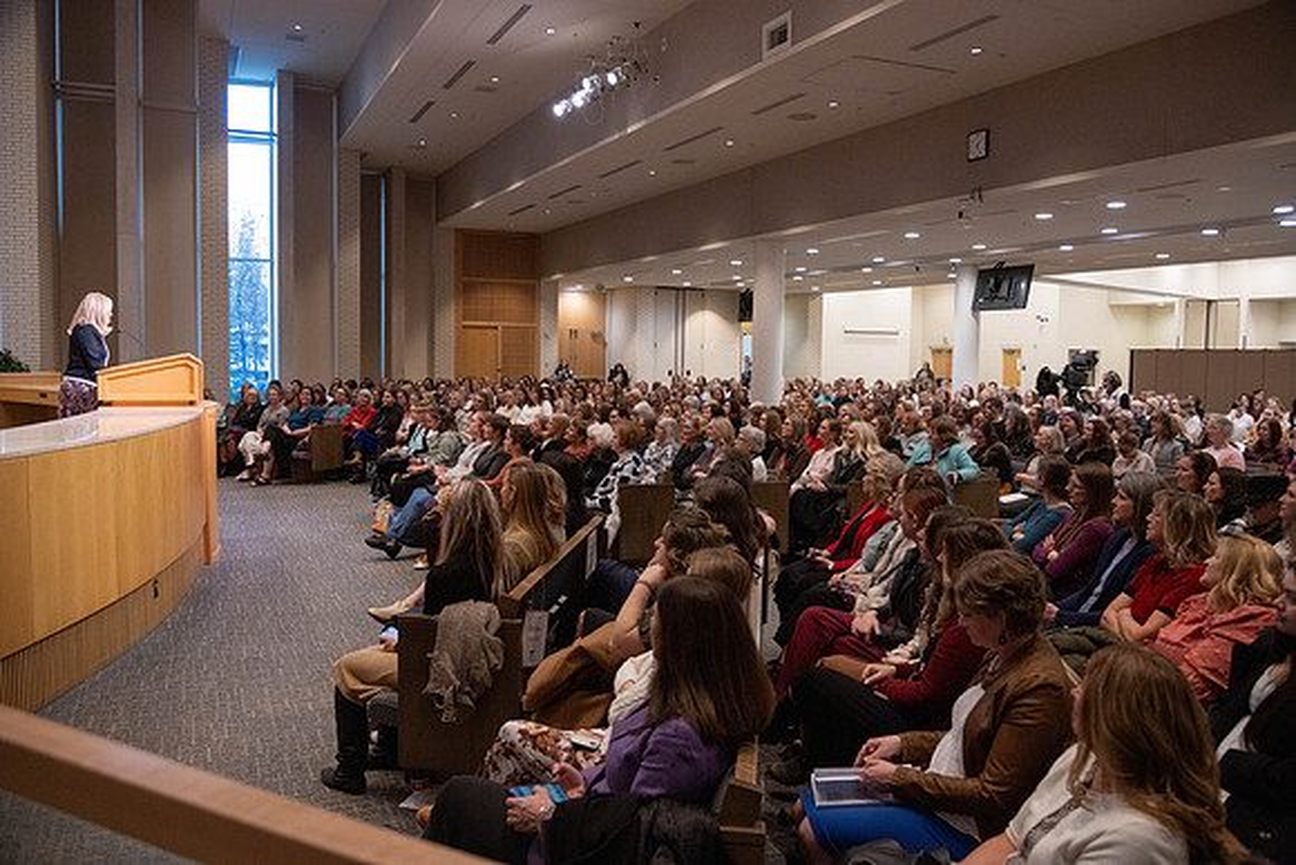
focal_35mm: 28
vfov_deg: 46.4
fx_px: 1008
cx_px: 648
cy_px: 432
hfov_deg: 65.5
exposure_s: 1/400
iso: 1250
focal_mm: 28
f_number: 4
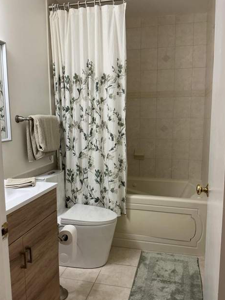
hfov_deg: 46.8
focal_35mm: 30
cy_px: 152
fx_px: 260
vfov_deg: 60.0
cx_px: 114
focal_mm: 3
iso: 80
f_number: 1.8
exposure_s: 1/60
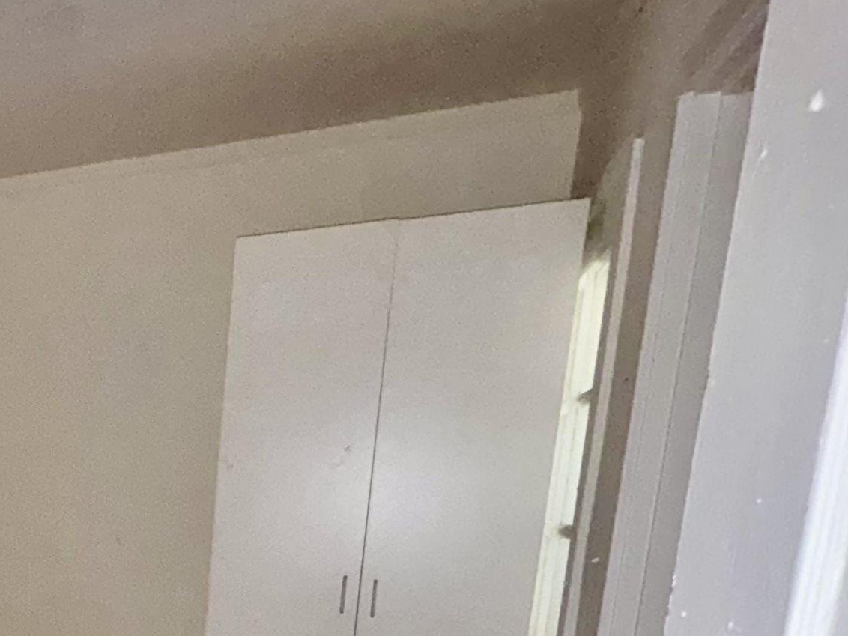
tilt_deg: -11.9
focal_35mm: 38
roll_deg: -1.3
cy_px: 676
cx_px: -124
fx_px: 931
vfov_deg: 33.5
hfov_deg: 38.7
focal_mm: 2.22
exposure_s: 1/32
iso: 250
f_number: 2.2
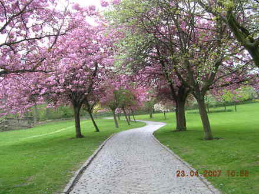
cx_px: 130
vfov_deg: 37.7
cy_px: 97
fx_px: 284
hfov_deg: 49.0
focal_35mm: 38
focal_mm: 5.8
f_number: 2.8
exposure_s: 1/72
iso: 100
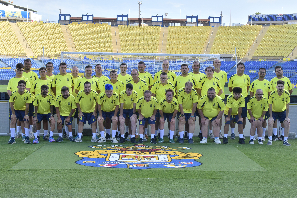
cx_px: 148
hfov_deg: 28.8
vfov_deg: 19.5
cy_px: 99
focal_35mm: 70
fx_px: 577
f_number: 18
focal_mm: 70
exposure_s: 1/250
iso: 800
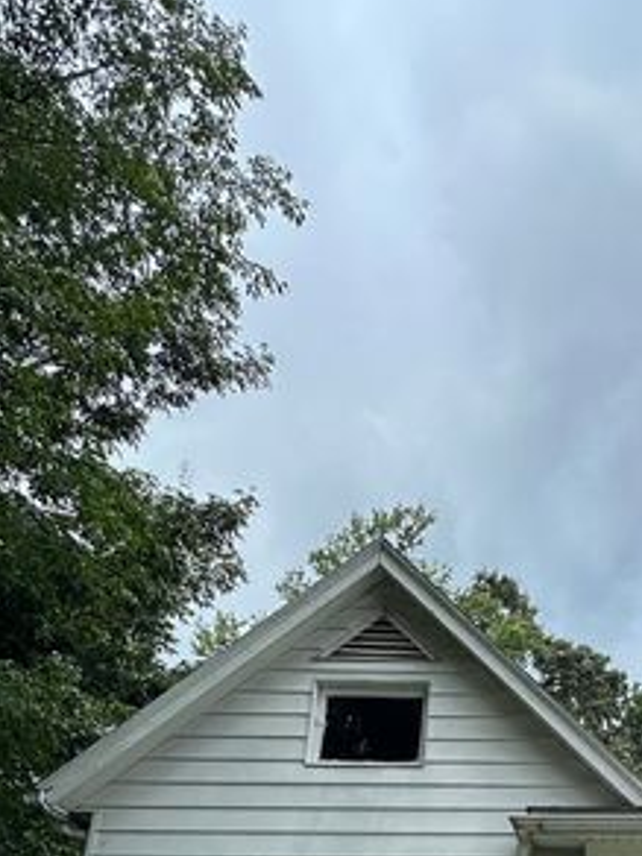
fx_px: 791
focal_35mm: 32
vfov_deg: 48.0
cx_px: 627
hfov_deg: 39.5
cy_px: 837
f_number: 2.2
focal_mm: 2.22
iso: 40
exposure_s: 1/1024
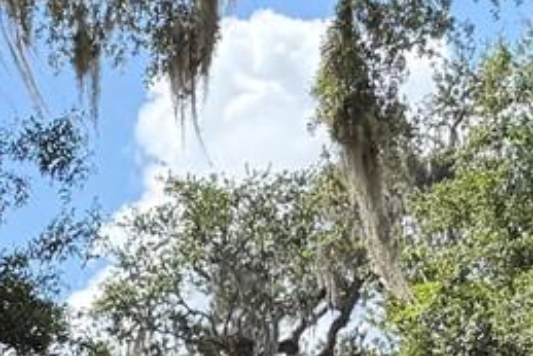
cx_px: -619
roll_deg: +0.5
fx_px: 2281
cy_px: 1163
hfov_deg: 11.6
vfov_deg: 7.5
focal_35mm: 154
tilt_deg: -3.8
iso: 100
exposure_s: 1/2525
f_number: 1.78
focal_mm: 6.76
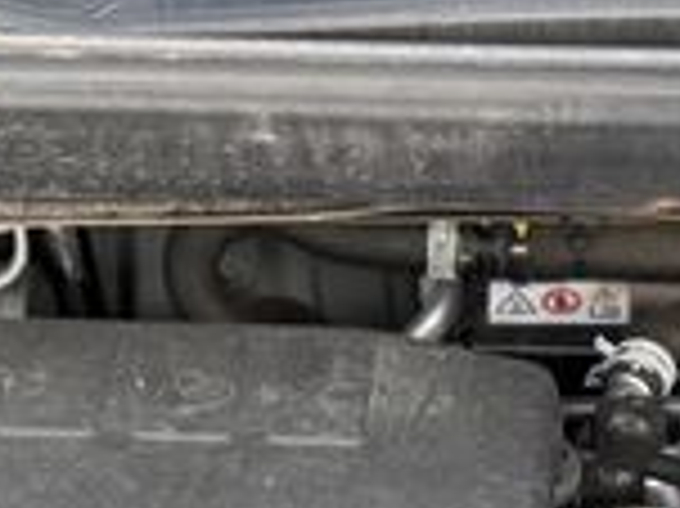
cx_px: 730
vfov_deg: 11.0
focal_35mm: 127
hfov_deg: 15.2
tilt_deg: -50.0
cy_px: 881
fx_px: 2493
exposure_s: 1/75
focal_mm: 6.76
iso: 160
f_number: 1.78
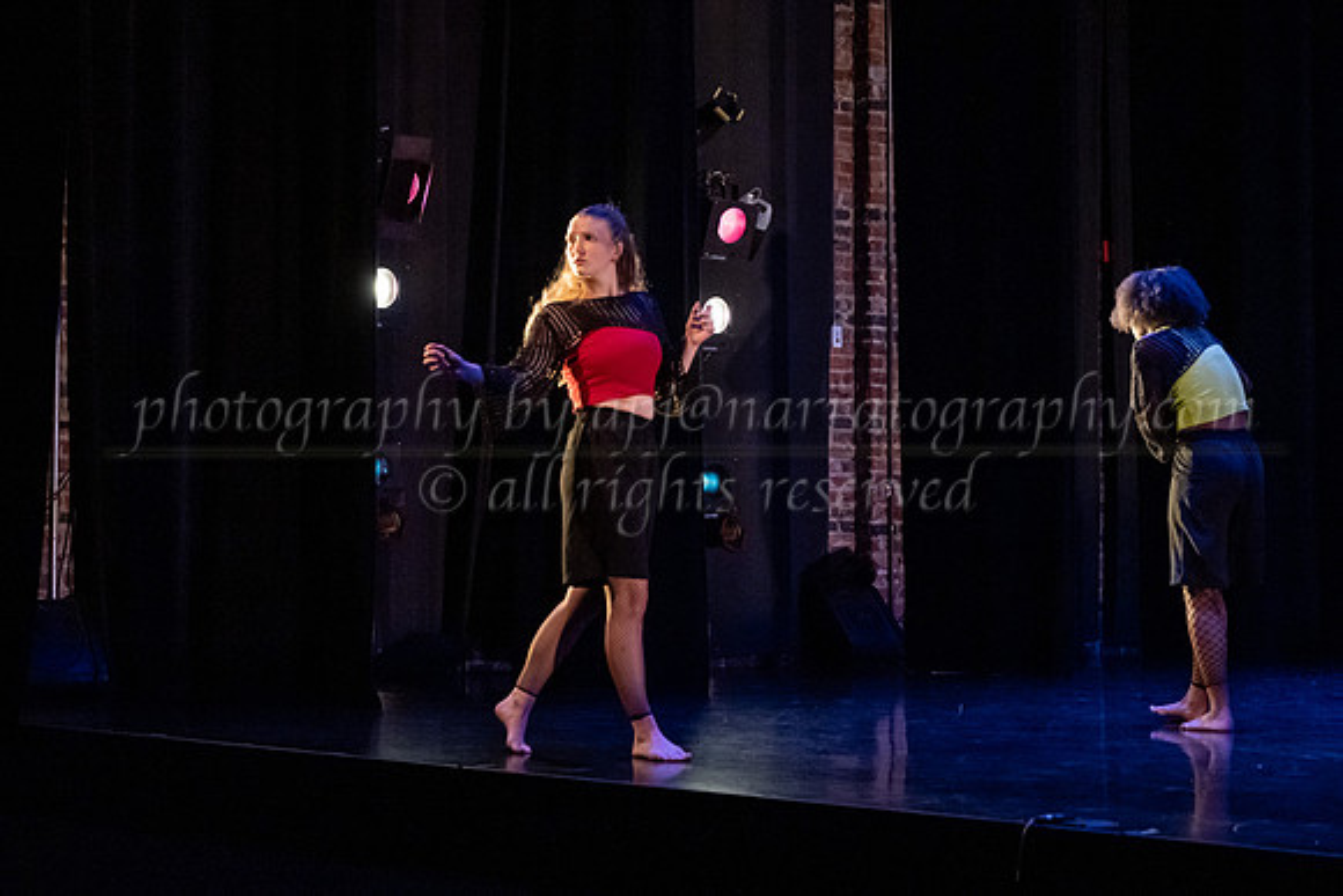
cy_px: 376
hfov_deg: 28.7
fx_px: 2619
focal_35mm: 70
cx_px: 533
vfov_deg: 19.4
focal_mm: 58
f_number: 3.5
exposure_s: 1/320
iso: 4000
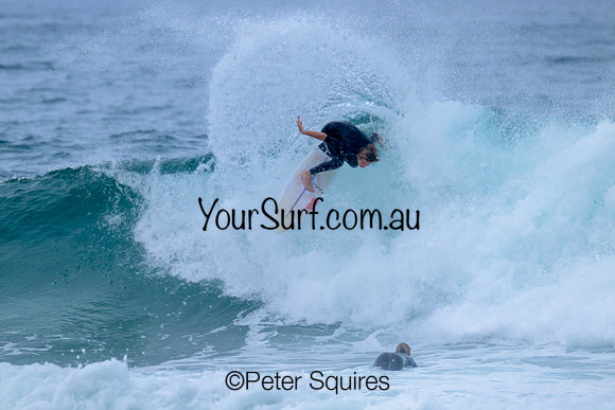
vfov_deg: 1.9
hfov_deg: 2.9
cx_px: 304
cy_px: 197
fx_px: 12343
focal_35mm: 722
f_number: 11
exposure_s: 1/1250
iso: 1400
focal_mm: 680
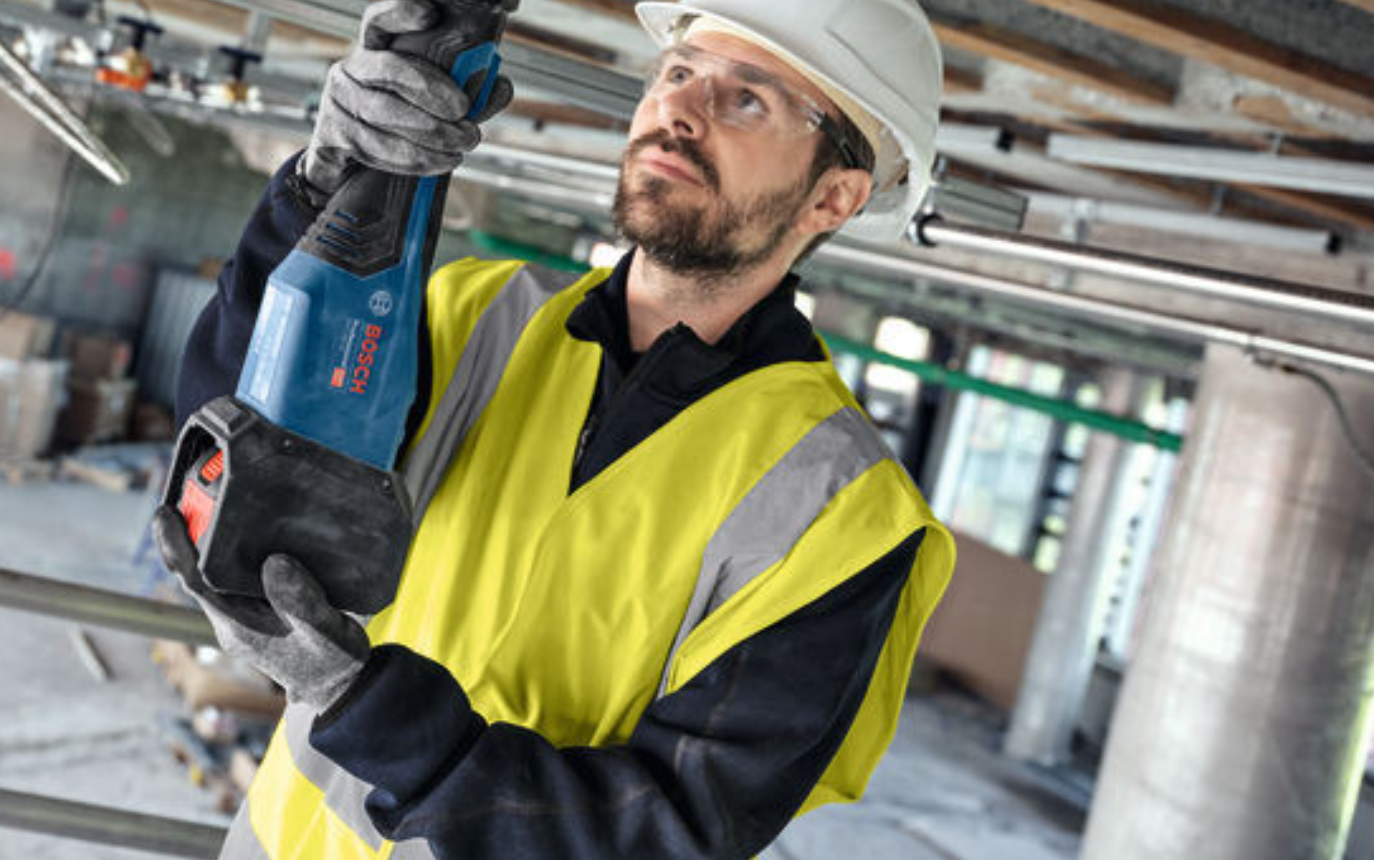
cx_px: 450
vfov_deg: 24.7
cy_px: 199
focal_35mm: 52
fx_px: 1939
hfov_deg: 38.5
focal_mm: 34.5
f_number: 4
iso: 1000
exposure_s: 1/125
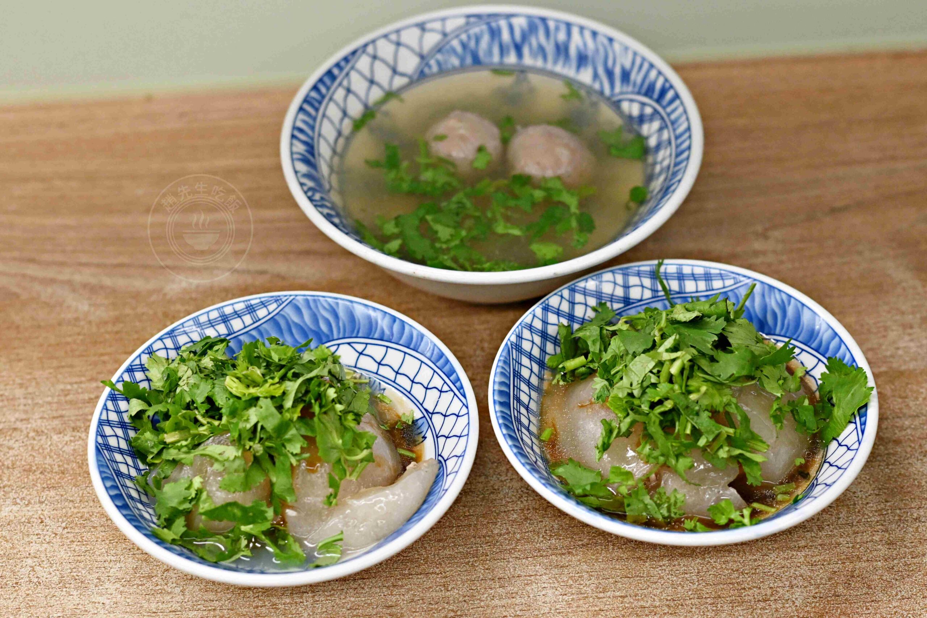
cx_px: 464
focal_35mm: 75
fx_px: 1931
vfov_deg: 18.2
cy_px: 309
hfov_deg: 27.0
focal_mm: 50
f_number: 3.2
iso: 1250
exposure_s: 1/250
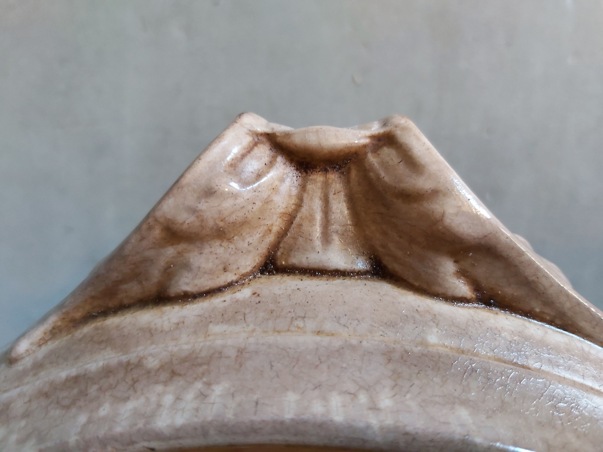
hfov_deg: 67.3
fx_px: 453
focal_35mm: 26
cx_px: 302
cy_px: 226
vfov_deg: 53.1
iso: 200
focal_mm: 3.92
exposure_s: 1/33
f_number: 1.7
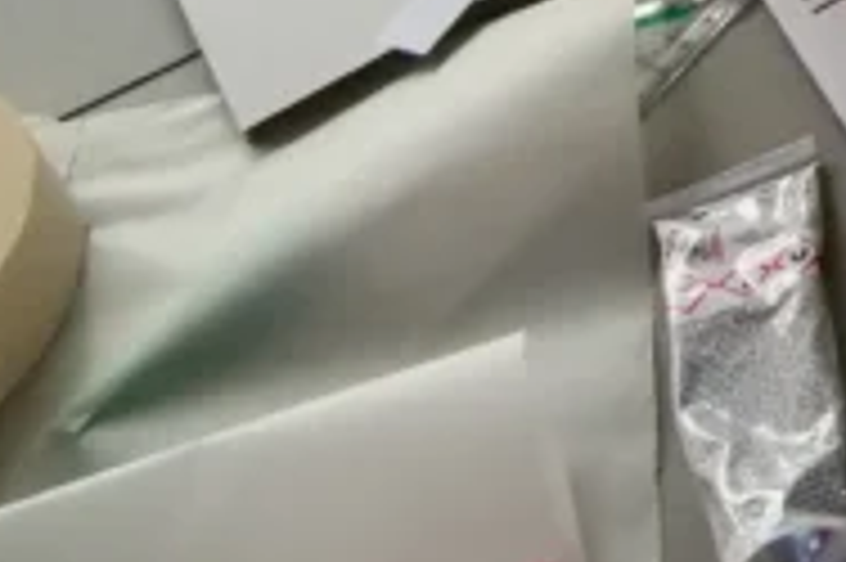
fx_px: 2395
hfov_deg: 16.7
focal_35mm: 102
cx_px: 1516
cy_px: -683
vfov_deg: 11.6
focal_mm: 12
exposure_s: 1/50
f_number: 6.3
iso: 1600
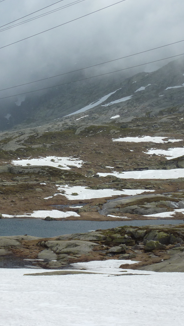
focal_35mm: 81
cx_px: -14
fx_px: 703
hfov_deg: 14.6
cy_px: 174
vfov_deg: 26.2
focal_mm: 8.5
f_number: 5.6
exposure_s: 1/1000
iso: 80
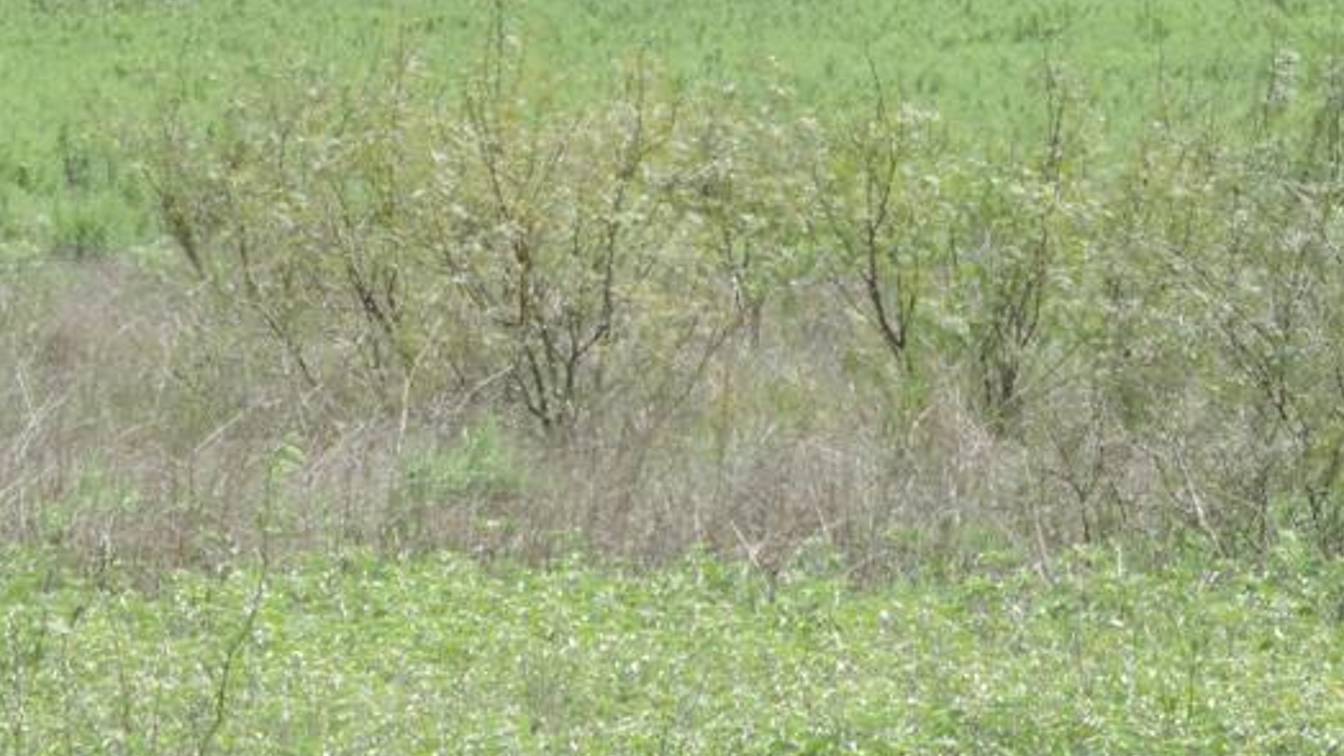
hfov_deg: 4.5
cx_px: 323
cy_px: -3
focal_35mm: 479
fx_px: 17074
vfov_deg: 2.5
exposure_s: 1/250
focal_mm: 40.1
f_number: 4.6
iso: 80
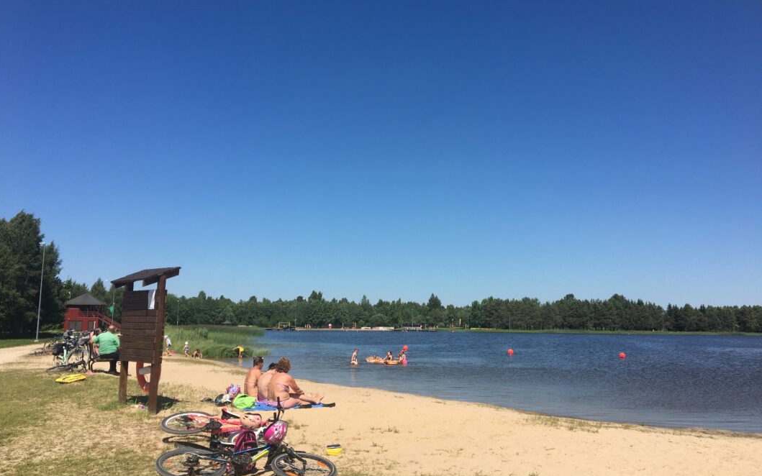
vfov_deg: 40.6
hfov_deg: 61.2
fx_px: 644
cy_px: 241
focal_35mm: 31
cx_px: 379
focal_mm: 4.15
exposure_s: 1/2198
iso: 25
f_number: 2.2
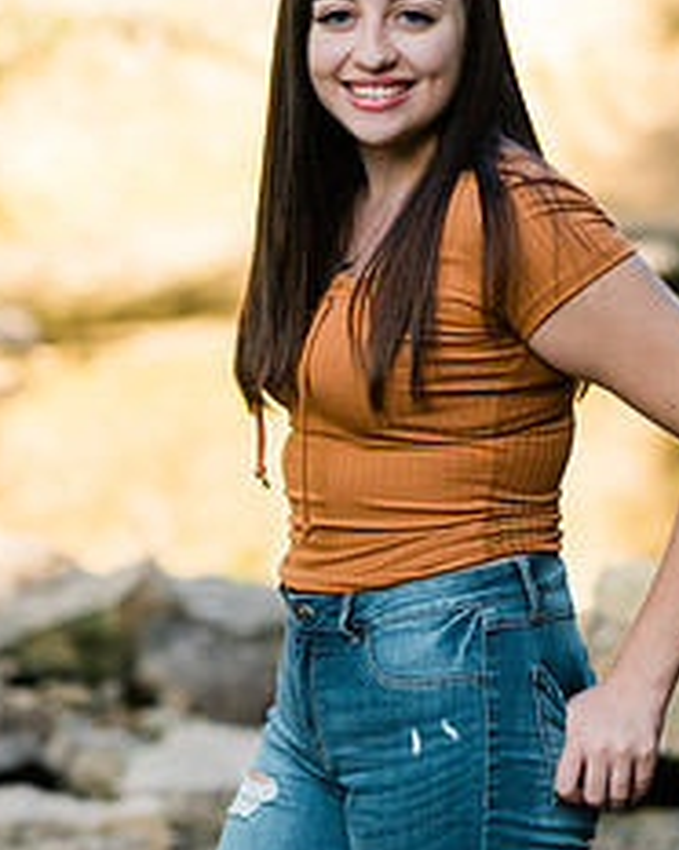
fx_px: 3874
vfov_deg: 12.5
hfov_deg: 10.0
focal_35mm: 154
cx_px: 405
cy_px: 314
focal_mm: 85
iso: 250
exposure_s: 1/500
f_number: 2.8
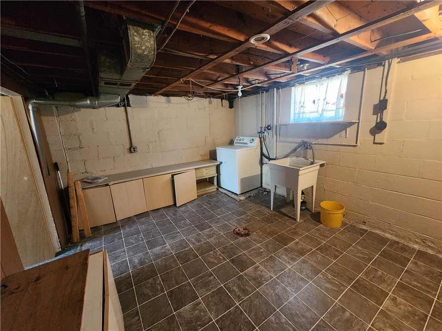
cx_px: 221
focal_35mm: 13
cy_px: 166
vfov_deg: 89.9
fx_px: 166
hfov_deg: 106.2
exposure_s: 1/30
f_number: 2.2
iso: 640
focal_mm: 2.2
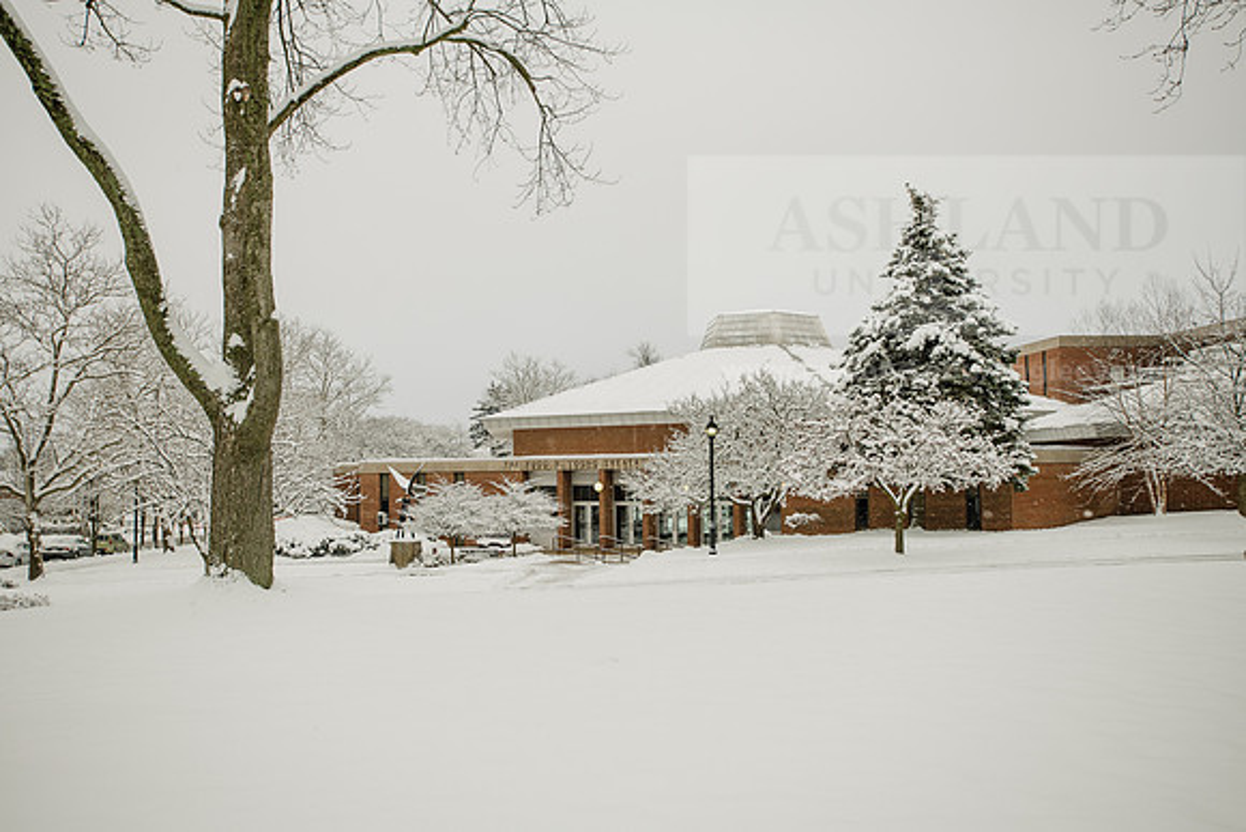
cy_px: 416
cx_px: 623
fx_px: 1212
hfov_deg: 54.4
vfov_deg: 37.9
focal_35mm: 35
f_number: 5
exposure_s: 1/500
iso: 200
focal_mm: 35
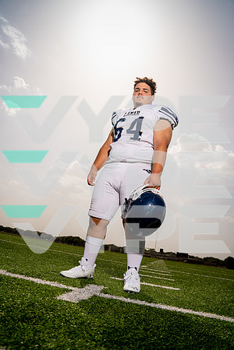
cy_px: 175
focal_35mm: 24
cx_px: 117
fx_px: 234
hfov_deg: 53.1
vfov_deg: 73.7
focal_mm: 24
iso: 100
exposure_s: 1/1250
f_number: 4.5
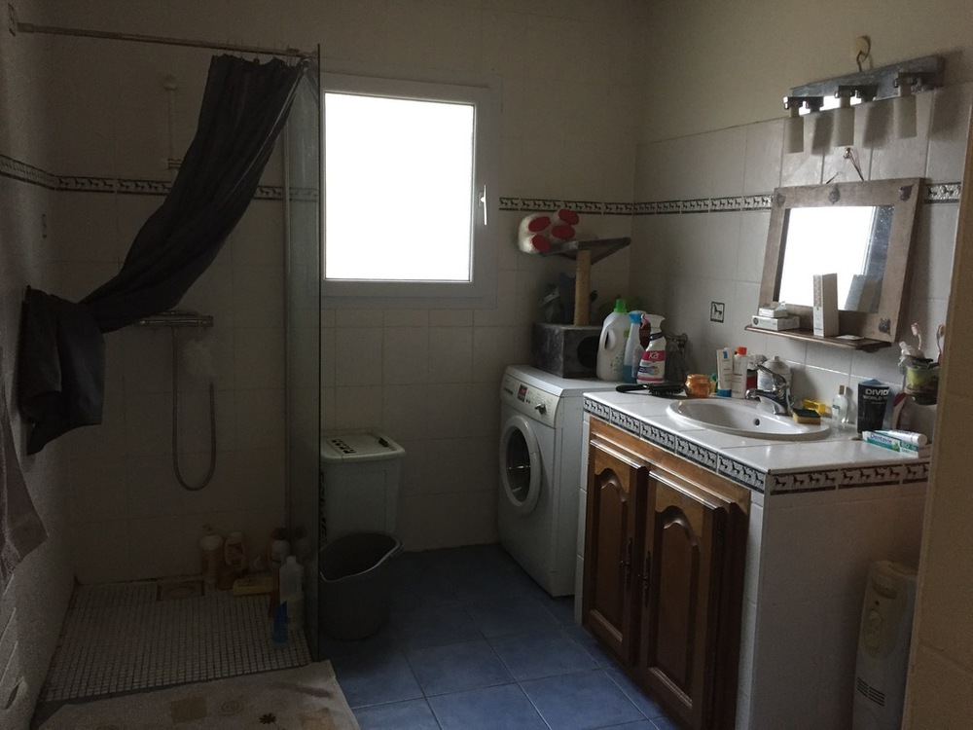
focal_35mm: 29
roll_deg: -1.9
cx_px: 486
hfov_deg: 61.7
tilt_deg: -8.5
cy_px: 365
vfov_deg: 48.2
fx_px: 815
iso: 250
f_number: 2.2
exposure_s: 1/20
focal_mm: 4.15
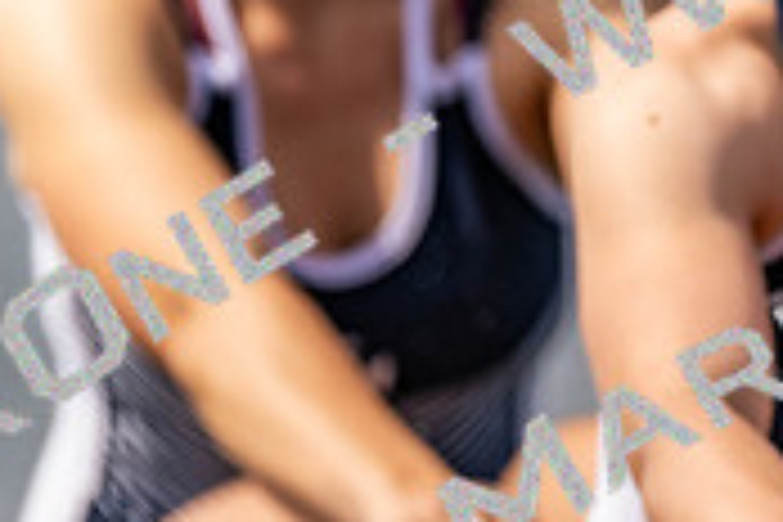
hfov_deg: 1.0
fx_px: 43453
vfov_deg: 0.7
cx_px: 1066
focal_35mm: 1998
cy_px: 110
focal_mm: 600
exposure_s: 1/2500
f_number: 4
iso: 220
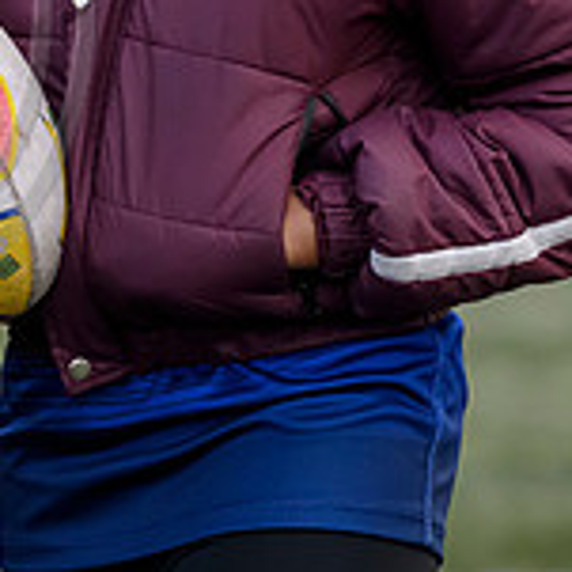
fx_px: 14133
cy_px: 2
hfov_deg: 2.3
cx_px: -141
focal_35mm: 756
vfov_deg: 2.3
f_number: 4.5
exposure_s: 1/2500
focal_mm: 200
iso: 5000
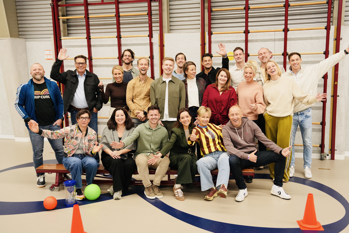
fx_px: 397
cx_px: 174
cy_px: 116
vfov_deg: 32.6
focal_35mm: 41
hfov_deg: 47.4
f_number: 2.8
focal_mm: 41
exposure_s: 1/160
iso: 1000
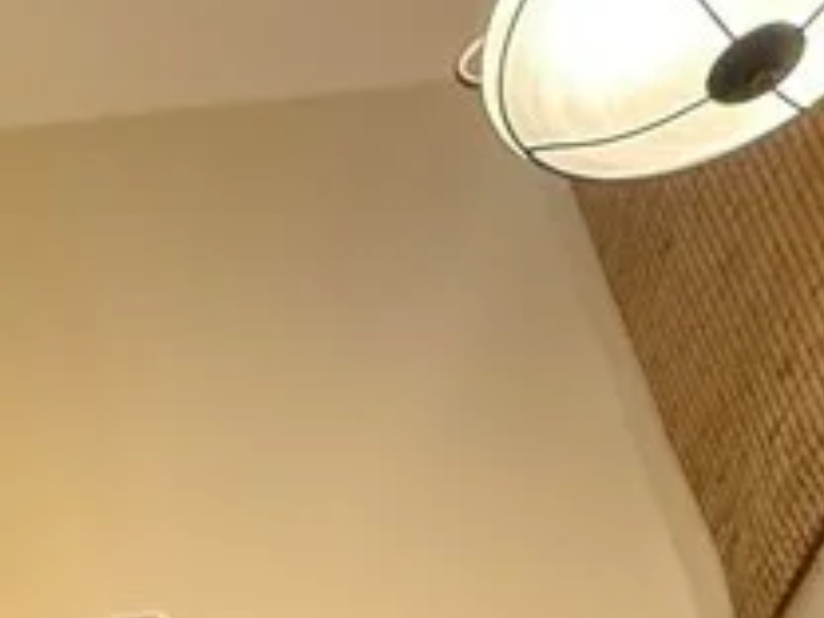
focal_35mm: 69
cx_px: -475
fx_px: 1642
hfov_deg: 22.2
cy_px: 1030
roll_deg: -3.1
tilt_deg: +27.6
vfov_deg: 18.0
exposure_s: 1/60
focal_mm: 2.22
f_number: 2.2
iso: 640
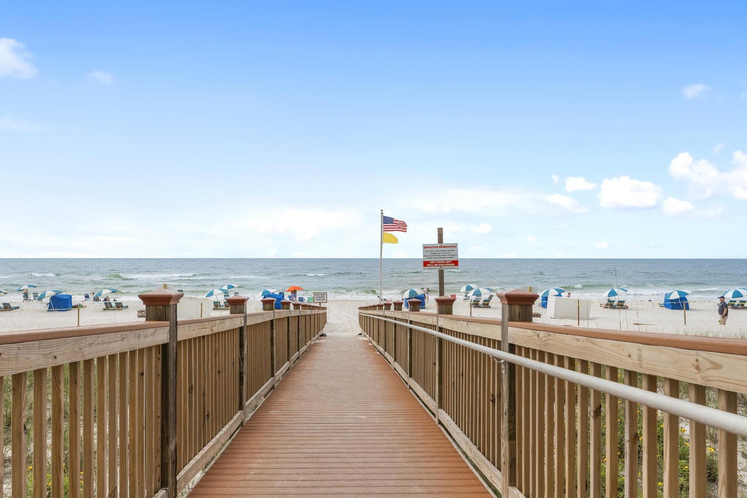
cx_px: 349
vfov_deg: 44.9
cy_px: 267
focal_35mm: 29
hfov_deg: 63.6
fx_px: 602
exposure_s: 1/4000
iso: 800
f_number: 8
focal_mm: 24
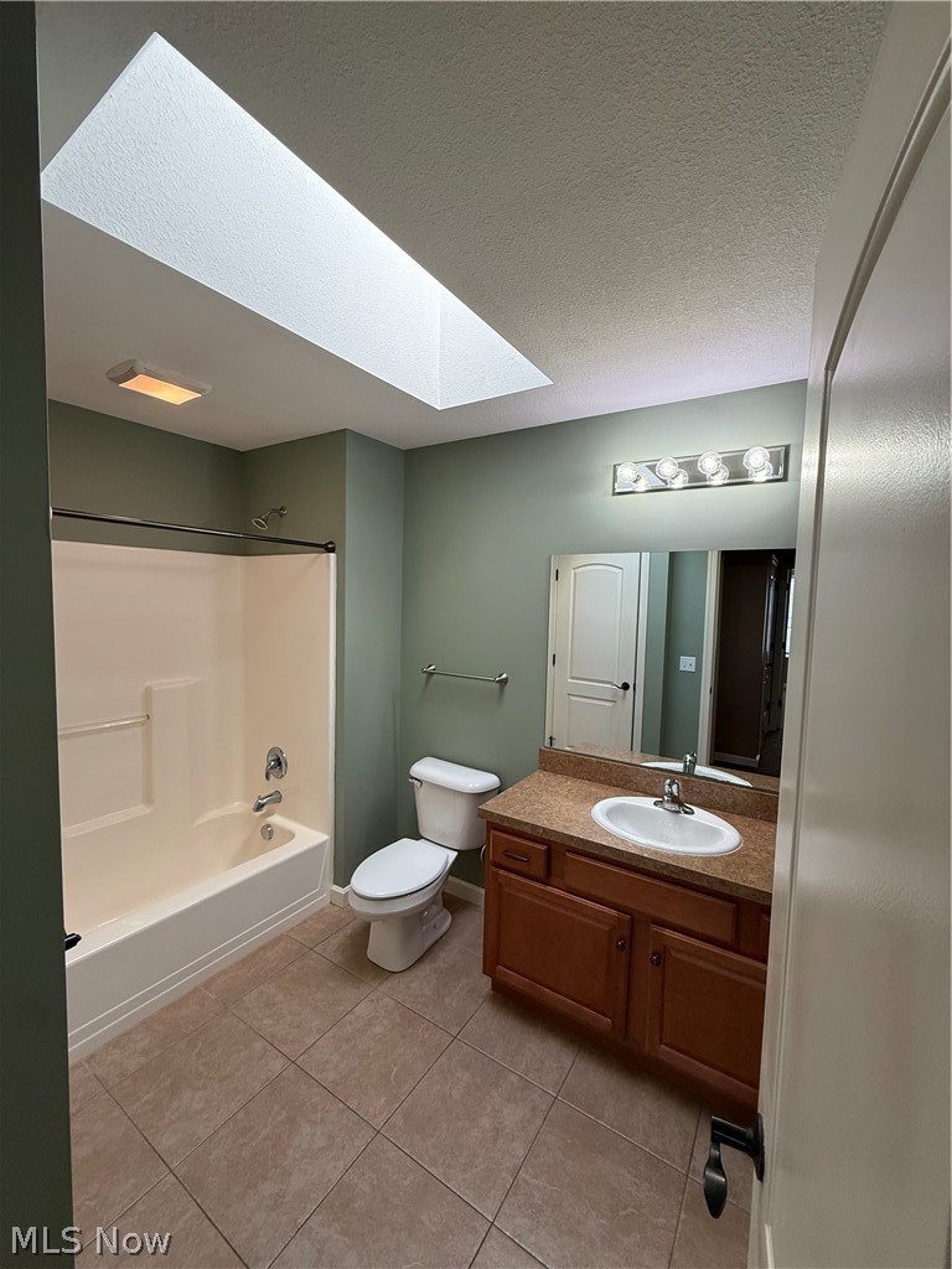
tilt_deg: -4.6
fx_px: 513
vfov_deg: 102.1
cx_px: 476
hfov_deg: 85.7
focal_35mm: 14
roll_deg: -1.1
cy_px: 634
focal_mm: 2.22
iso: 125
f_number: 2.2
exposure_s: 1/120
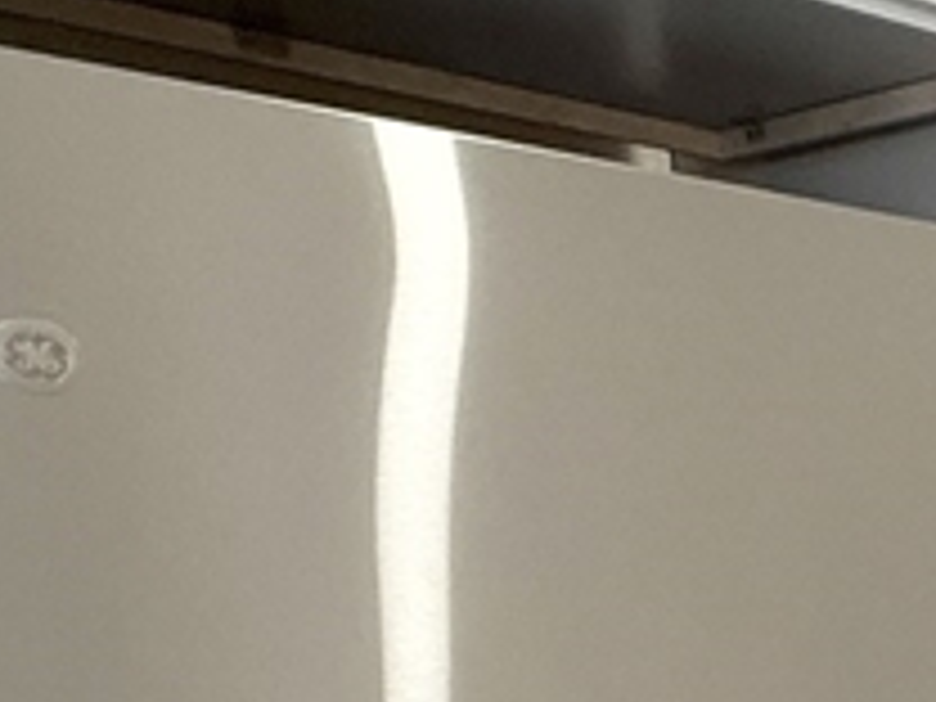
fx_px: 1866
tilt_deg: -6.3
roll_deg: -0.3
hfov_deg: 18.0
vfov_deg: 19.9
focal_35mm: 69
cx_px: 1926
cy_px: 855
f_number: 2.2
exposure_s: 1/120
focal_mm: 2.22
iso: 250
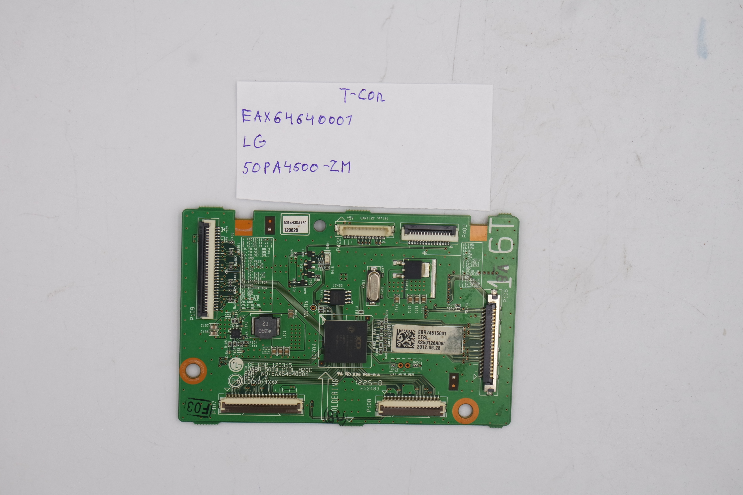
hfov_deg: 28.1
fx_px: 1486
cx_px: 372
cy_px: 248
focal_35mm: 72
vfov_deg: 18.9
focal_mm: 27
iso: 200
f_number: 5.6
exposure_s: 1/125
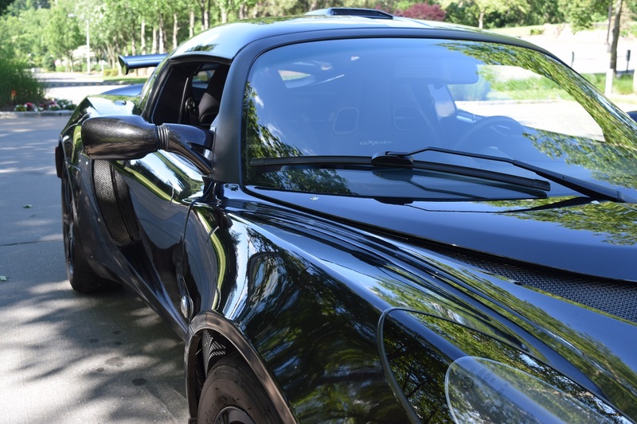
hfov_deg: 47.9
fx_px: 716
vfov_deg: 33.0
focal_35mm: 40
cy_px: 212
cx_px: 318
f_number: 7.1
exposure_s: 1/200
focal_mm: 27
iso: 400
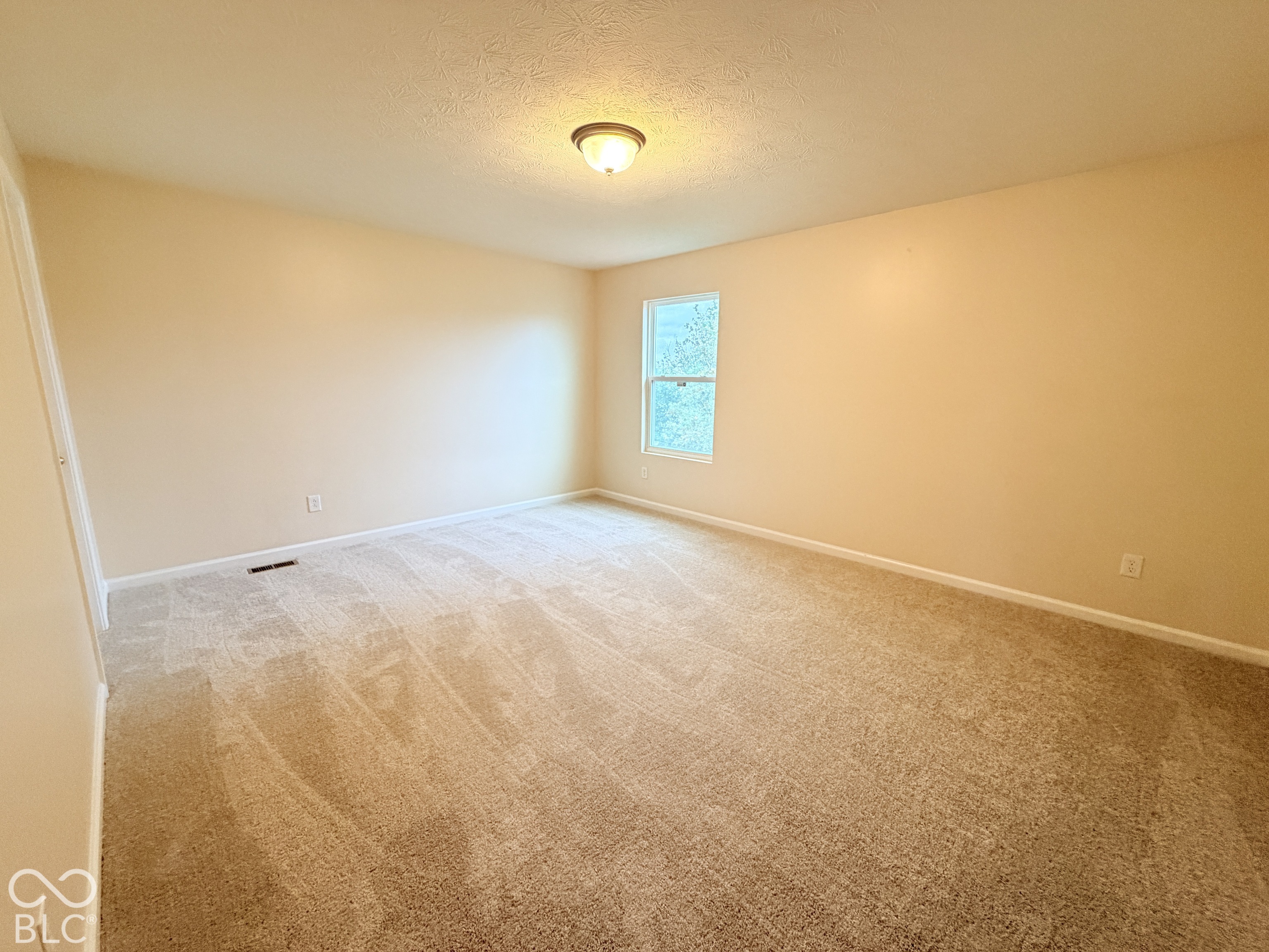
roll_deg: -0.3
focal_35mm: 14
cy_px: 476
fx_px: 513
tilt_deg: -11.1
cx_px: 634
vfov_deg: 85.7
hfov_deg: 102.1
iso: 320
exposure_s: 1/60
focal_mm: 2.22
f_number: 2.2
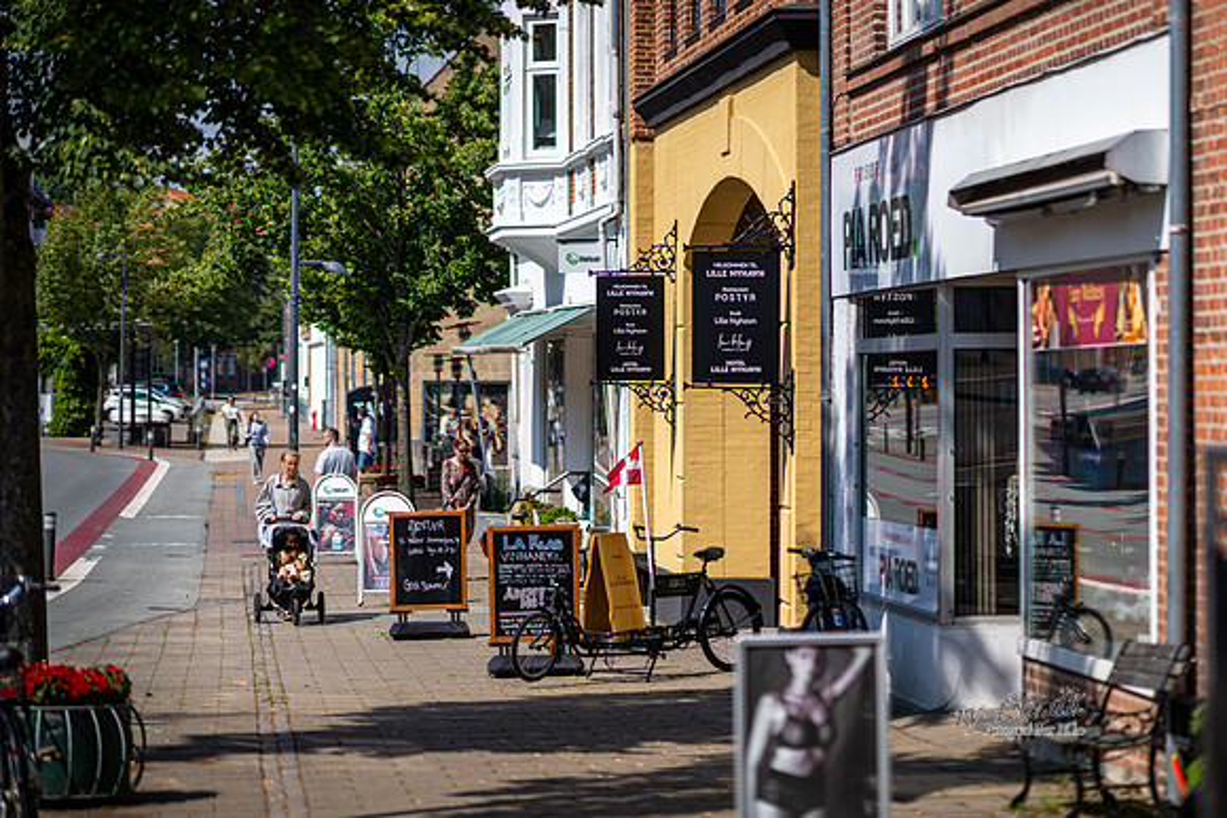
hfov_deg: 19.1
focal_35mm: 107
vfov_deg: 12.8
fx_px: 3636
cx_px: 768
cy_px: 348
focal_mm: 85
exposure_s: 1/6400
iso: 50
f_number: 1.4
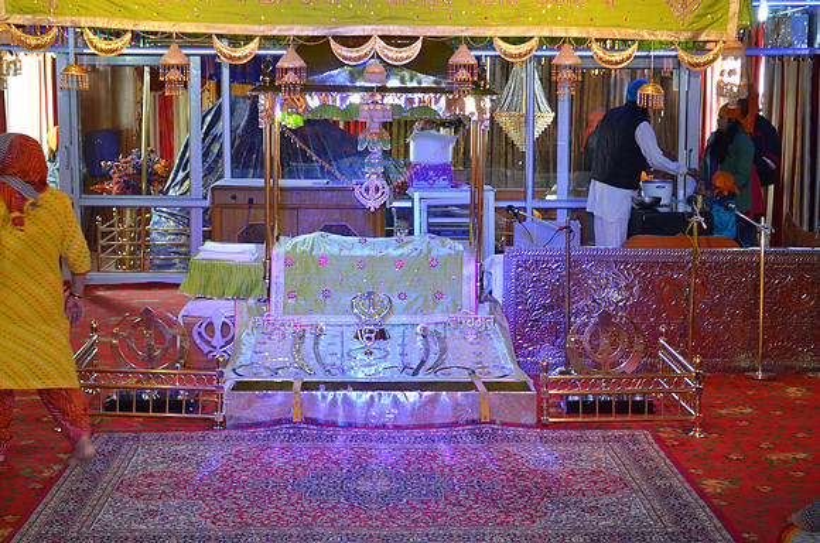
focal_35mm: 63
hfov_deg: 32.0
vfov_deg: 21.5
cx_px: 410
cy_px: 272
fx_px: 1432
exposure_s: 1/60
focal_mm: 42
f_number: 5.3
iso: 2200
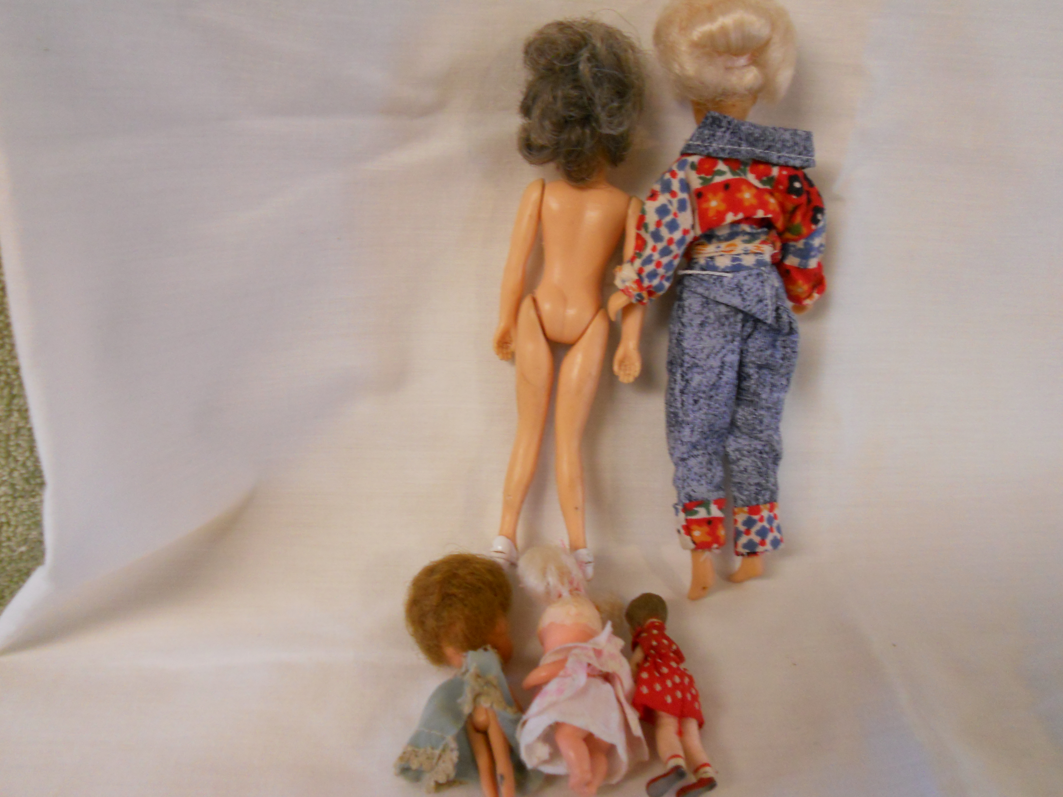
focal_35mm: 32
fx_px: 983
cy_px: 398
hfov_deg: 56.8
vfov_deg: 44.2
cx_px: 532
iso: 320
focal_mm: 5.8
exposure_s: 1/30
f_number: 3.5
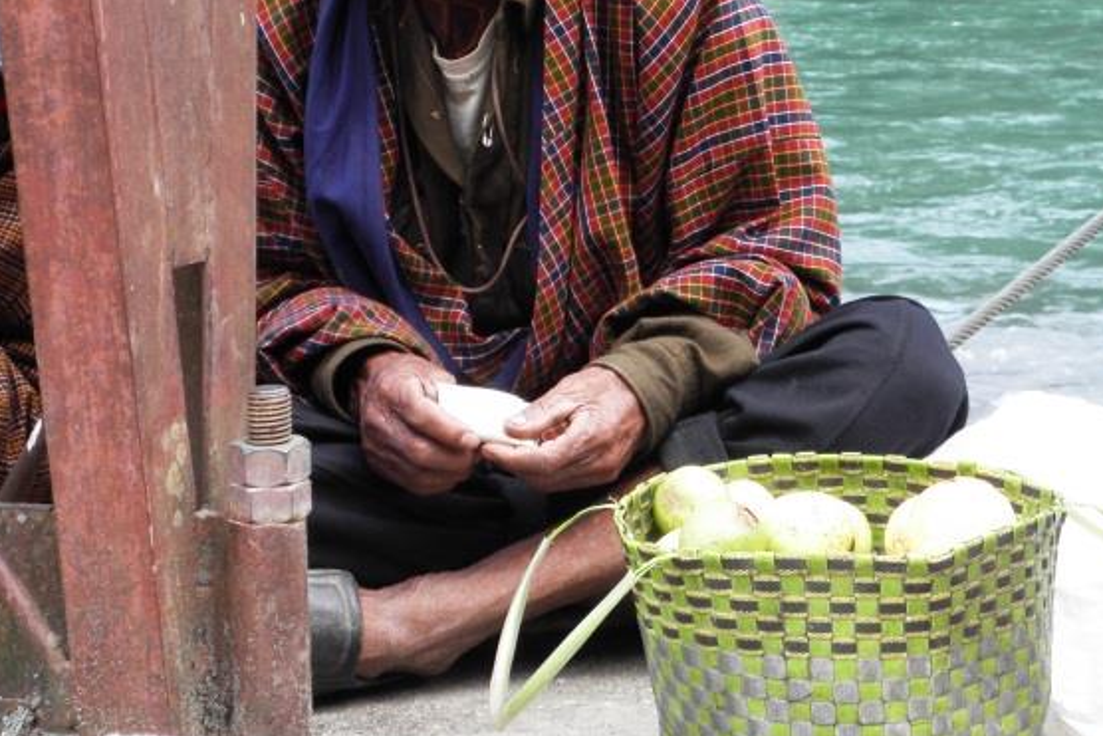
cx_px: 716
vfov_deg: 10.2
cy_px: 89
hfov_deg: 15.3
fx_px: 4106
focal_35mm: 134
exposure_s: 1/80
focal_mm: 12.55
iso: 80
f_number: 3.8
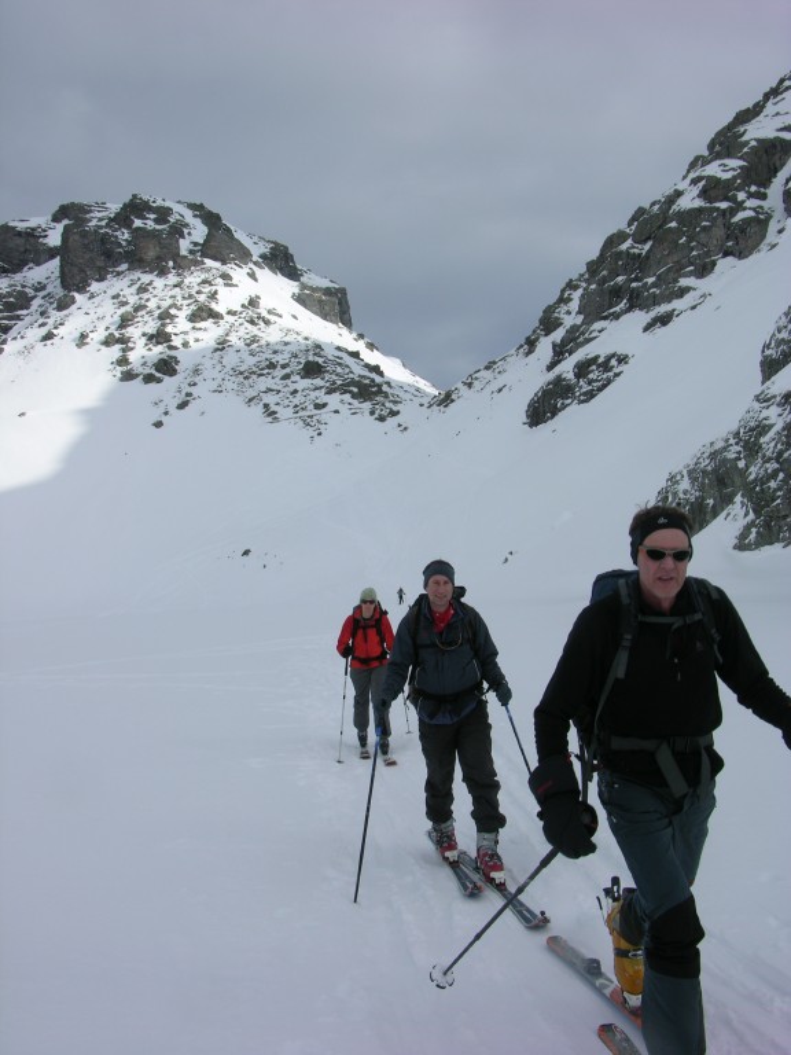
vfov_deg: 52.6
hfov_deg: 40.7
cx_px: 396
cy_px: 528
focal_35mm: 35
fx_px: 1066
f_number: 8
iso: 50
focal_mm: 8.9
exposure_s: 1/280
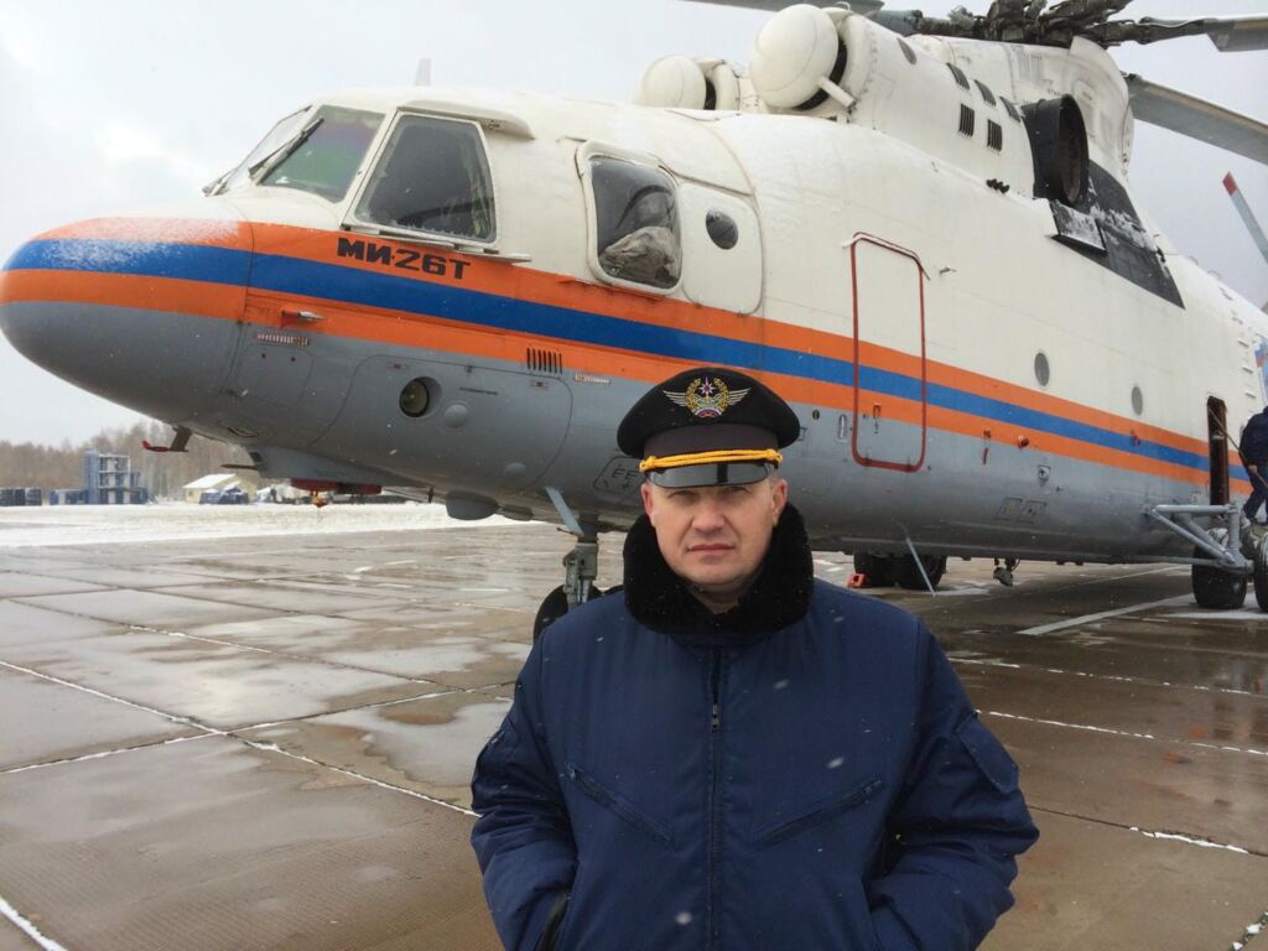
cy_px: 476
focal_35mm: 30
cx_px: 634
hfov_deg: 60.0
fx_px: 1099
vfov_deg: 46.8
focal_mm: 4.12
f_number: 2.2
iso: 32
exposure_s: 1/873
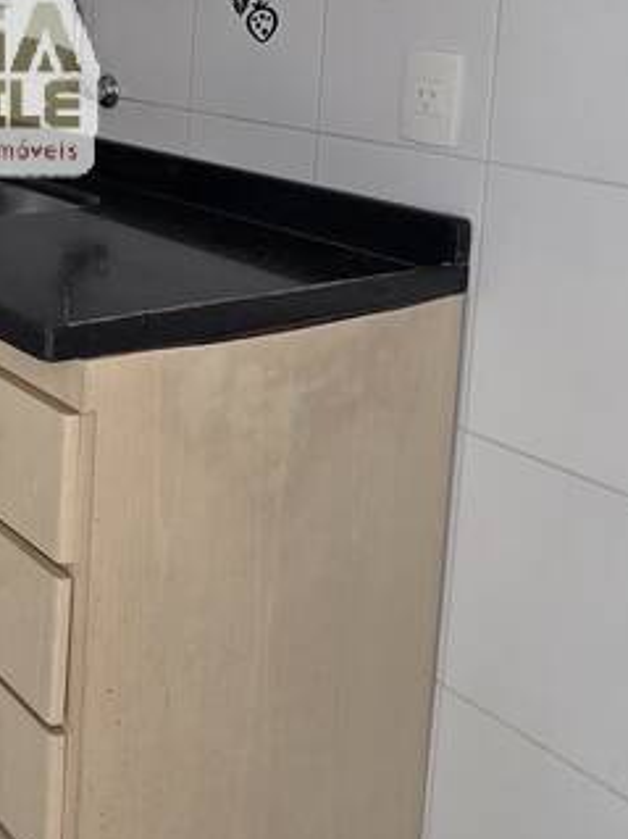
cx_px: -118
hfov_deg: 28.7
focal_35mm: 44
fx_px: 1065
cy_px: 87
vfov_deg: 39.9
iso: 64
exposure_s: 1/60
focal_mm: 2.2
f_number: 1.9
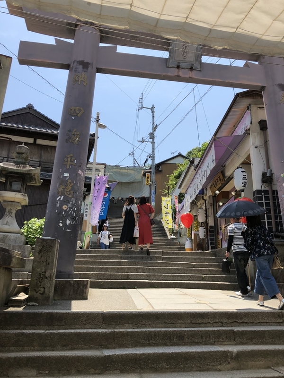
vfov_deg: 63.4
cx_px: 142
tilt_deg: +20.3
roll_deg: -0.3
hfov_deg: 49.7
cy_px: 189
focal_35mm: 28
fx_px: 306
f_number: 1.8
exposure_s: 1/1779
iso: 20
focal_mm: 3.99
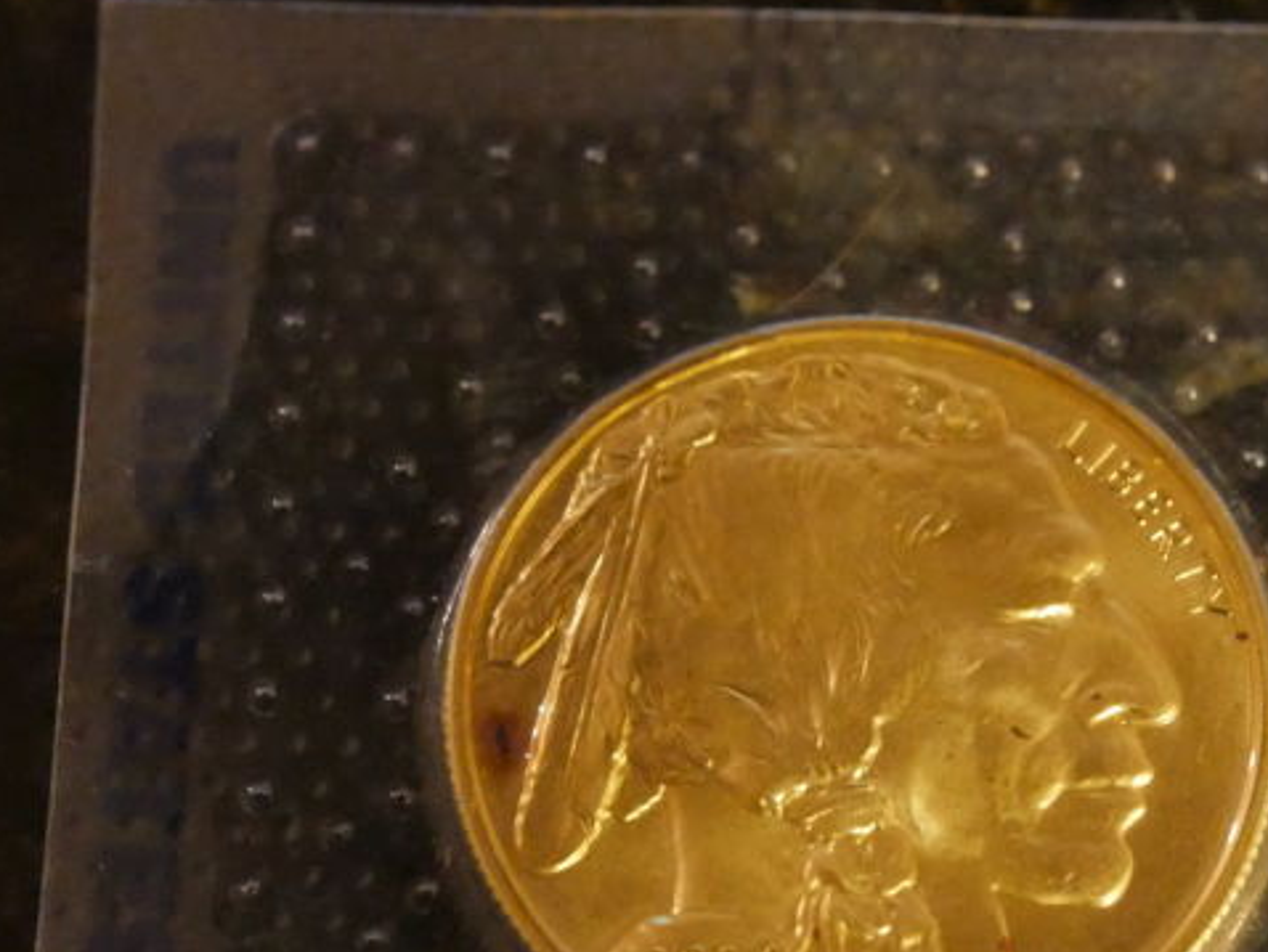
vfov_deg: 16.1
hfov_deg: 21.2
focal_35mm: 92
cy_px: 530
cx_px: 889
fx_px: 3372
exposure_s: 1/40
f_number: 4.5
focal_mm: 22
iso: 6400
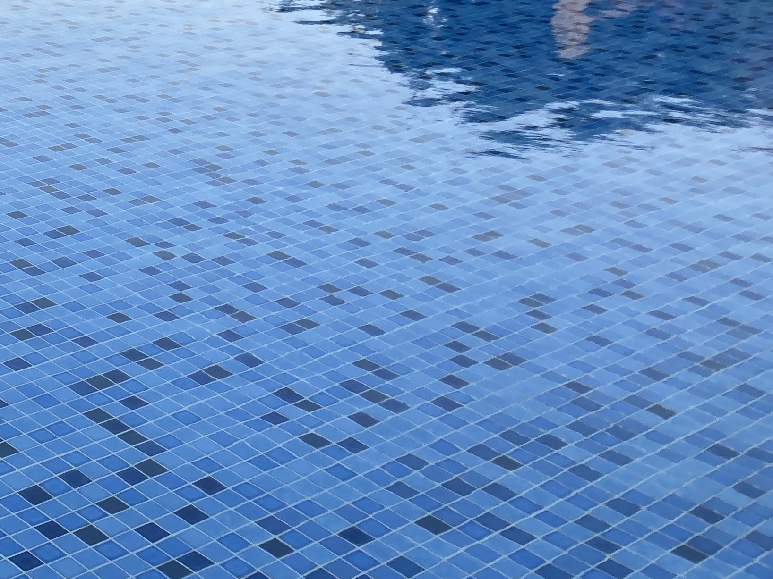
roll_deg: -1.8
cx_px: -157
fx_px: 1541
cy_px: -81
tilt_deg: -8.8
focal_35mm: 69
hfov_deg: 25.3
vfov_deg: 20.2
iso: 20
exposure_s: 1/220
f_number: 1.8
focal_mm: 3.99
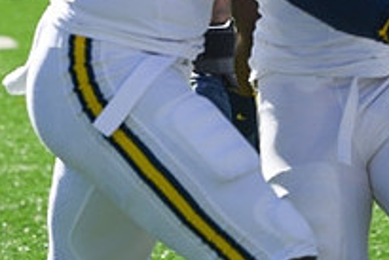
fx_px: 2909
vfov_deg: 5.1
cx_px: 393
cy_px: -102
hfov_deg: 7.6
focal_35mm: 269
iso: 40
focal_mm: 95
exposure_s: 1/800
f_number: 2.8
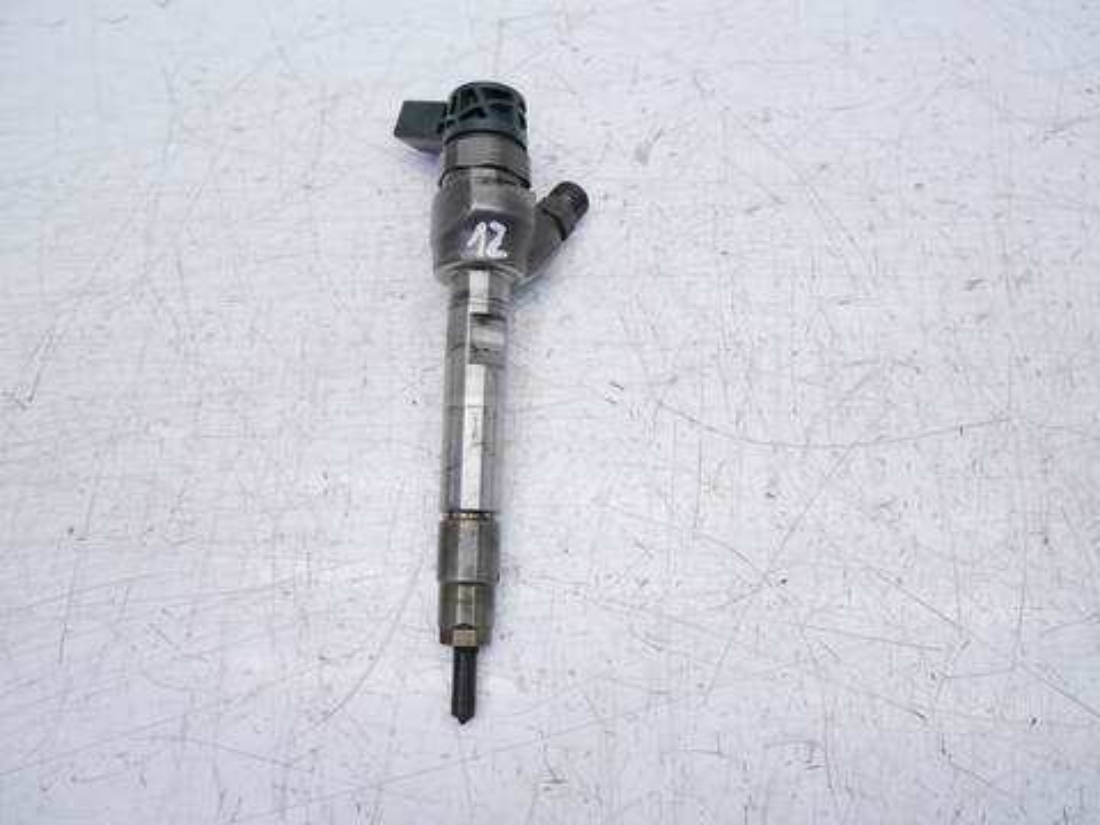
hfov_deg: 67.3
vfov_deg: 53.1
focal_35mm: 26
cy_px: 412
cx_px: 550
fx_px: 826
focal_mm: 13
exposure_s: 1/125
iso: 200
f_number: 3.6
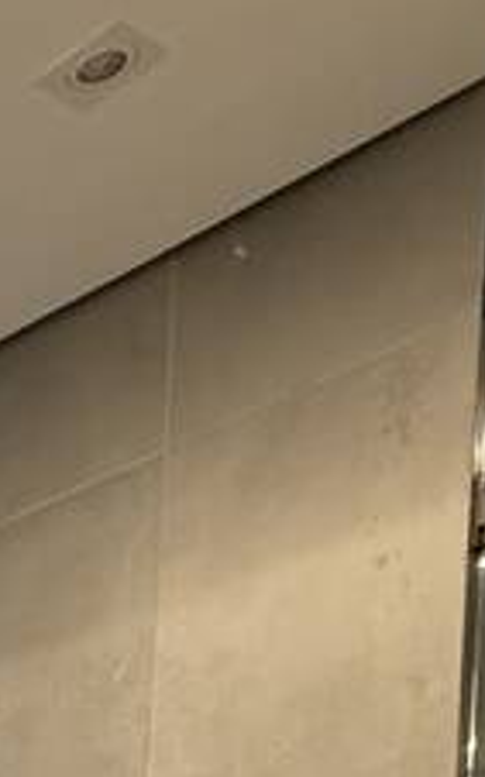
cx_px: -788
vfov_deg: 21.3
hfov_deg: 12.6
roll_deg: -1.3
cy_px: 1327
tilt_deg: -2.7
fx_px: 1503
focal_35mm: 71
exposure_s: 1/60
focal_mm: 2.22
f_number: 2.2
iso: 320
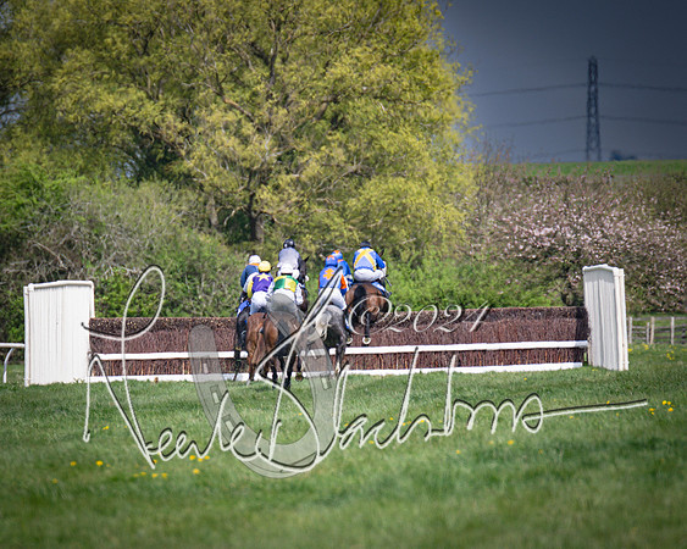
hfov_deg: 2.8
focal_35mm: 680
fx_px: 13819
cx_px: 228
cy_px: 361
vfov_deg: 2.3
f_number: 4
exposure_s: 1/2000
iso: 200
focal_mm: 280
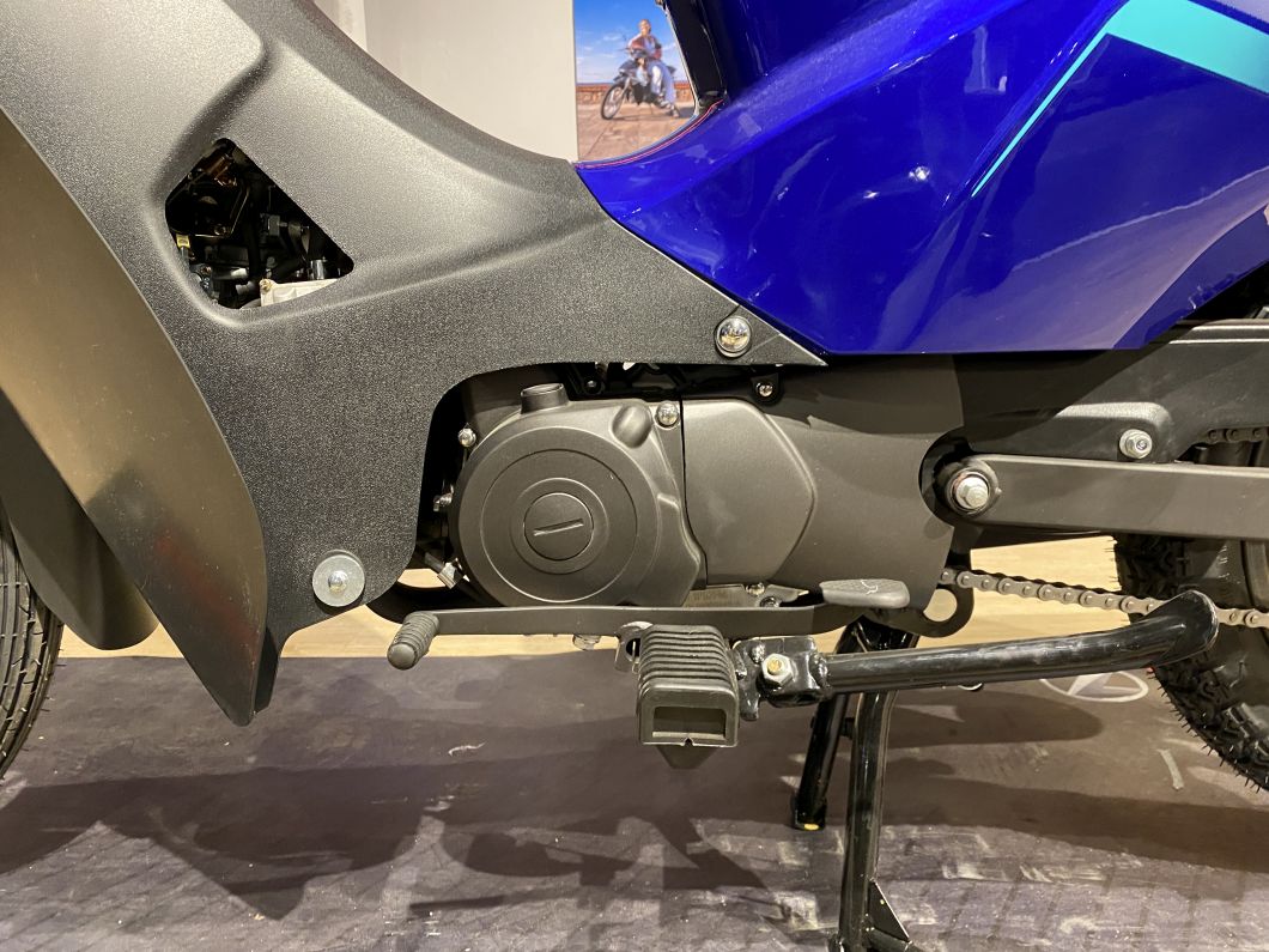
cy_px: 476
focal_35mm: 26
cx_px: 634
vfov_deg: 53.1
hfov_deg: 67.3
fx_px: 953
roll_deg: +1.9
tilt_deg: -10.1
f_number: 1.8
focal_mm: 4.25
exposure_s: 1/50
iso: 500
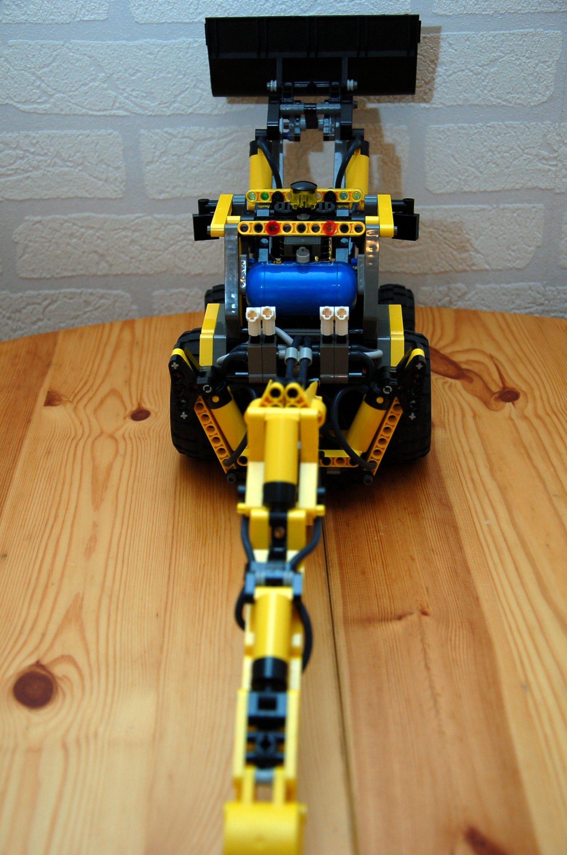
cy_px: 428
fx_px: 1245
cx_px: 284
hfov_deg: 25.7
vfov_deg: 37.9
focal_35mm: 52
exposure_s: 1/60
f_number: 4.5
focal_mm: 35
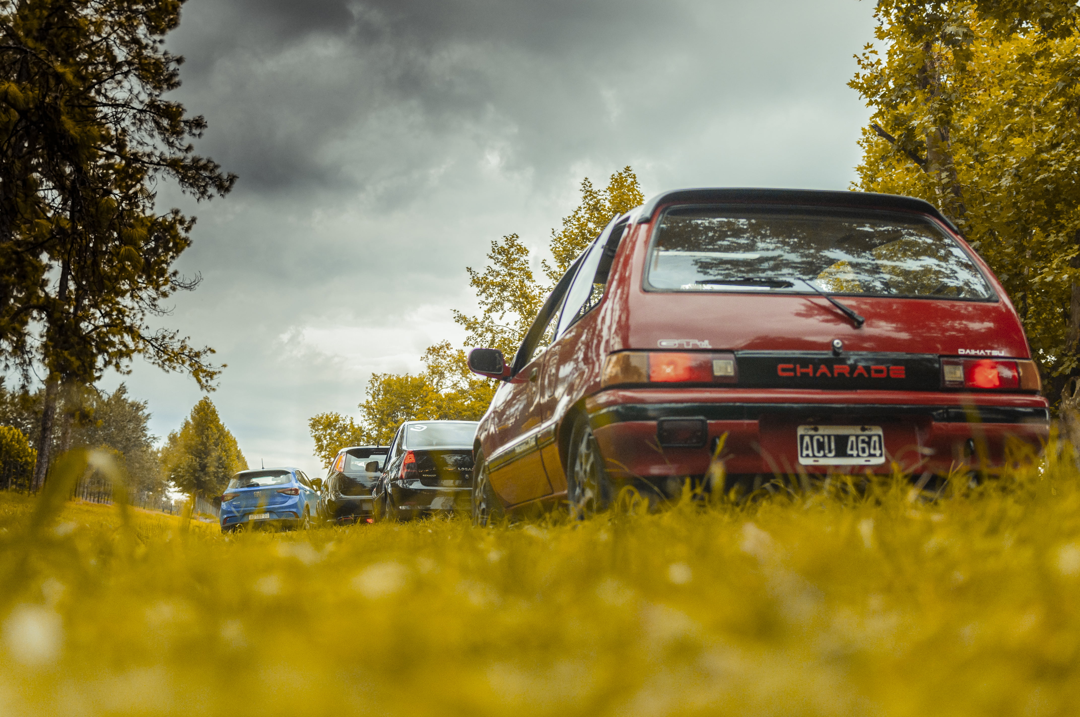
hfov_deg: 37.9
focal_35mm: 52
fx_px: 1573
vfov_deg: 25.7
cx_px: 540
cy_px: 358
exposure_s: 1/200
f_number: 3.2
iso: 640
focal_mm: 35
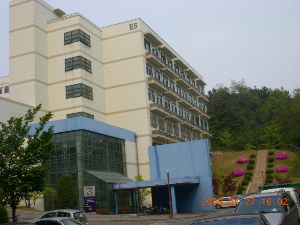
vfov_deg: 30.9
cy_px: 112
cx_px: 150
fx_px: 407
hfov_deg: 40.4
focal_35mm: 47
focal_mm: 7.9
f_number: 6.9
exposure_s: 1/250
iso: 100
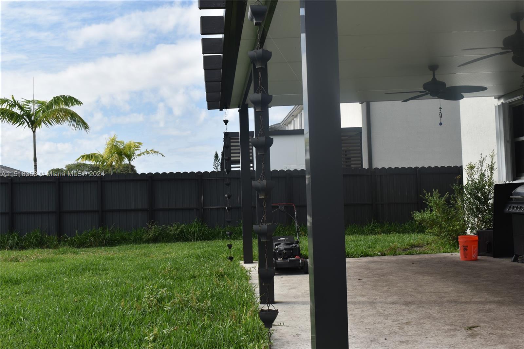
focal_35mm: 45
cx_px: 262
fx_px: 655
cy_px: 174
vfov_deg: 29.9
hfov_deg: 43.6
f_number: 11
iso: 100
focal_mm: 30
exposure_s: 1/200
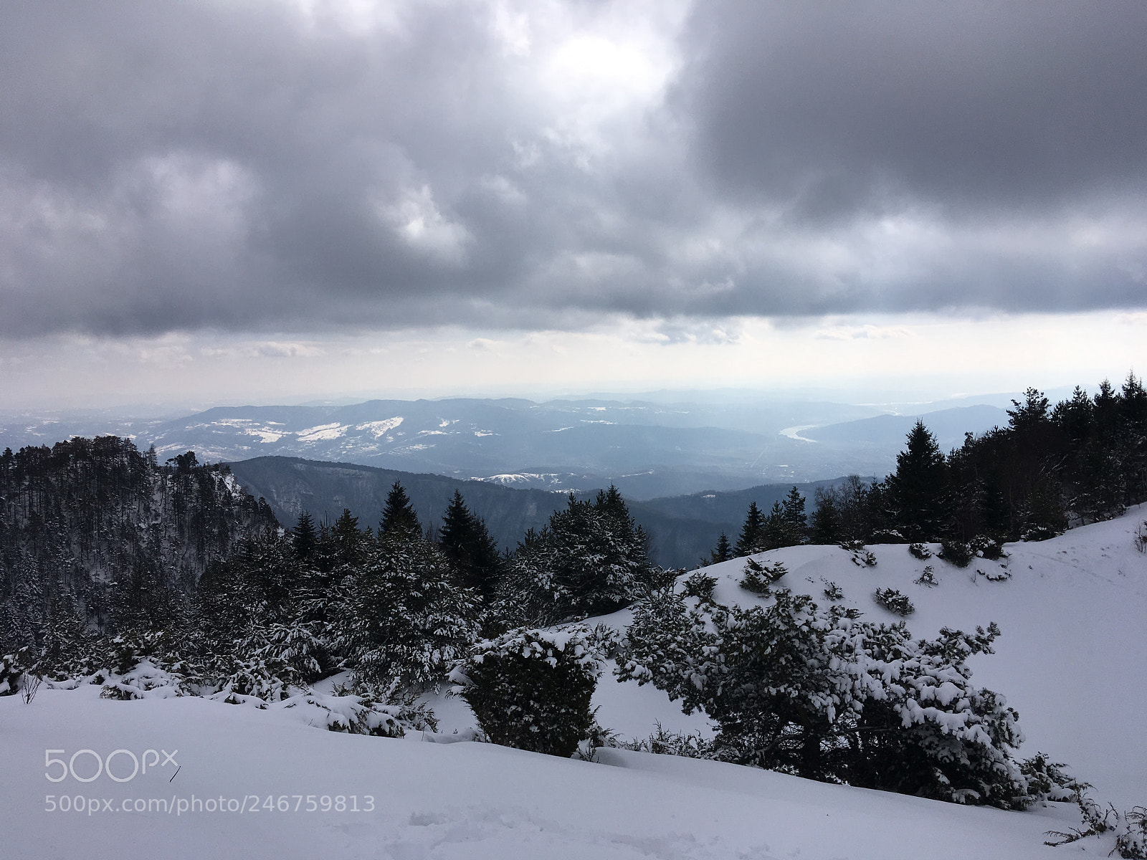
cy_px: 430
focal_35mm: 29
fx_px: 961
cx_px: 574
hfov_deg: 61.7
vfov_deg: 48.2
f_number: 2.2
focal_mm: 4.15
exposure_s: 1/3846
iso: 25
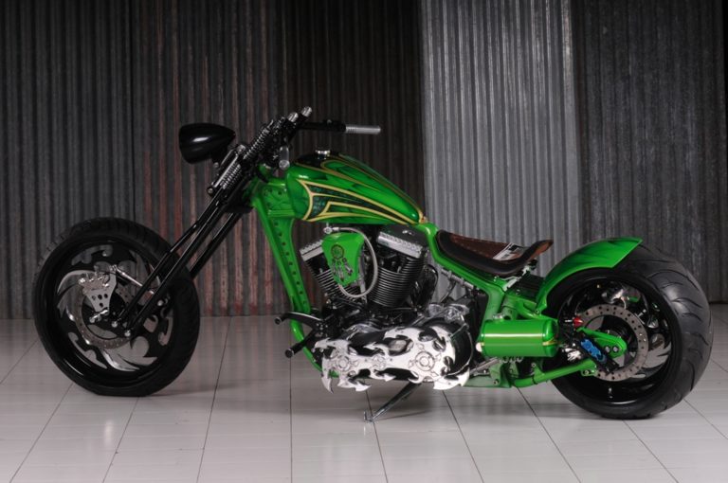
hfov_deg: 17.1
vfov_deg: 11.4
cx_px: 364
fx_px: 2424
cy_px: 242
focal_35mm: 120
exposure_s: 1/250
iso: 400
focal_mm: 80
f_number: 11
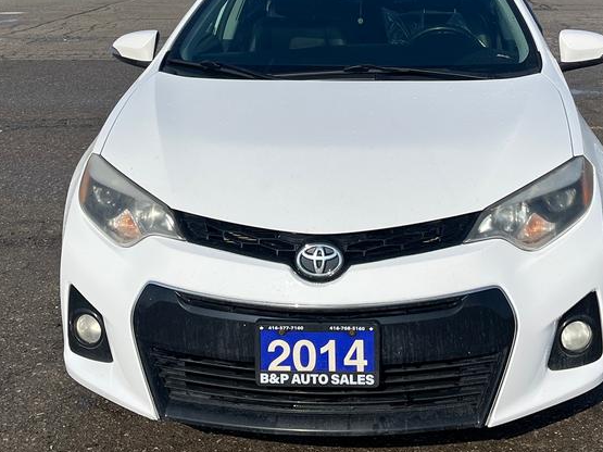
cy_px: 30
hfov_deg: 32.1
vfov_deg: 23.6
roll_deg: +0.2
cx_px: 359
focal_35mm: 60
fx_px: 1045
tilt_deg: -5.0
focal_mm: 5.1
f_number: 1.6
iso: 50
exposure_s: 1/7353
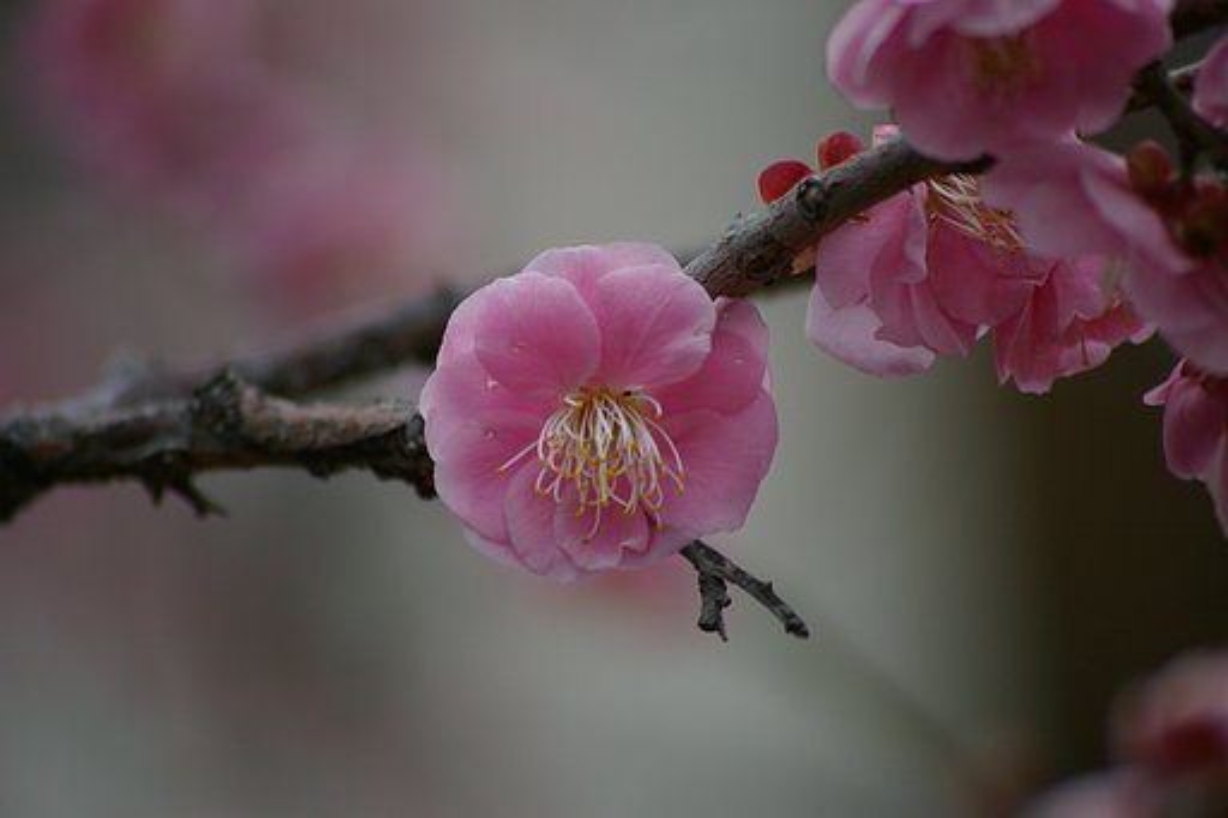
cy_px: 409
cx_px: 614
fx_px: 13810
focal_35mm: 405
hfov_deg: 5.1
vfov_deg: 3.4
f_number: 5.6
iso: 400
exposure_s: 1/250
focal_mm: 270
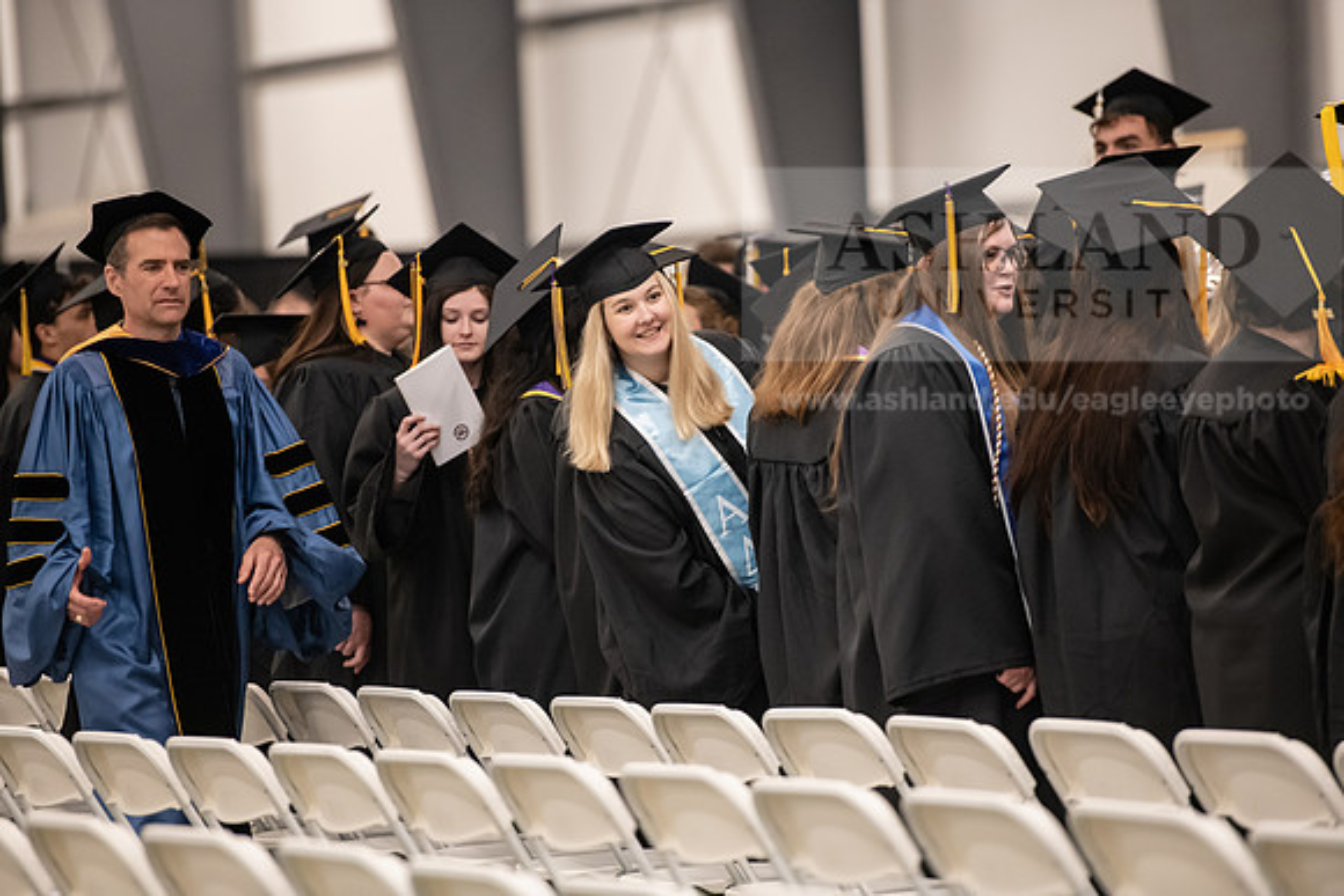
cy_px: 448
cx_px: 672
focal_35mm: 200
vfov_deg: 6.9
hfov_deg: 10.3
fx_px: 7468
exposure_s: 1/200
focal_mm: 200
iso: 3200
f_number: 3.2
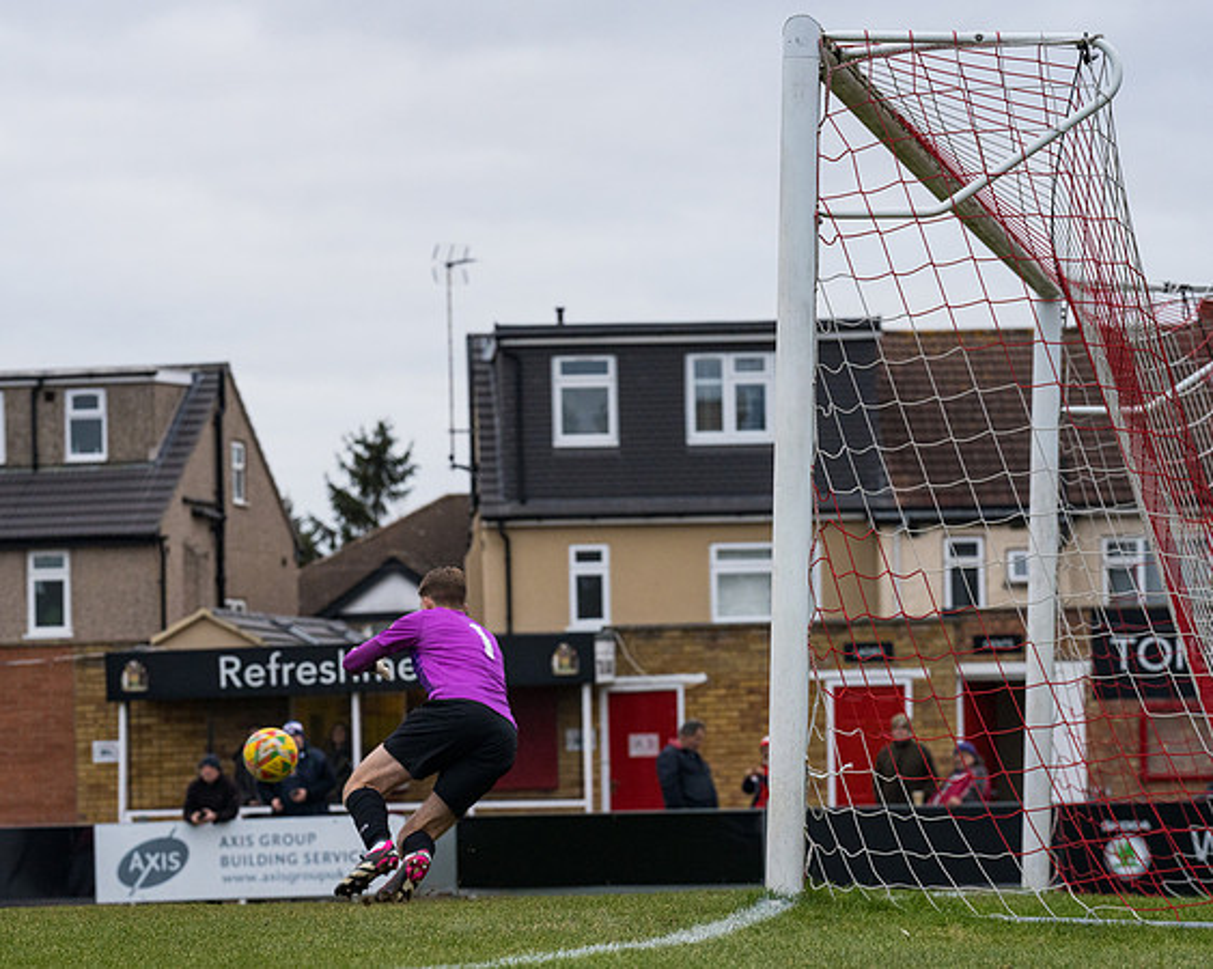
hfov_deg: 11.2
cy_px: 484
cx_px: 509
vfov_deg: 9.0
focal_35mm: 172
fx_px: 6161
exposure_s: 1/1000
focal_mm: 135
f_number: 5.6
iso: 1600
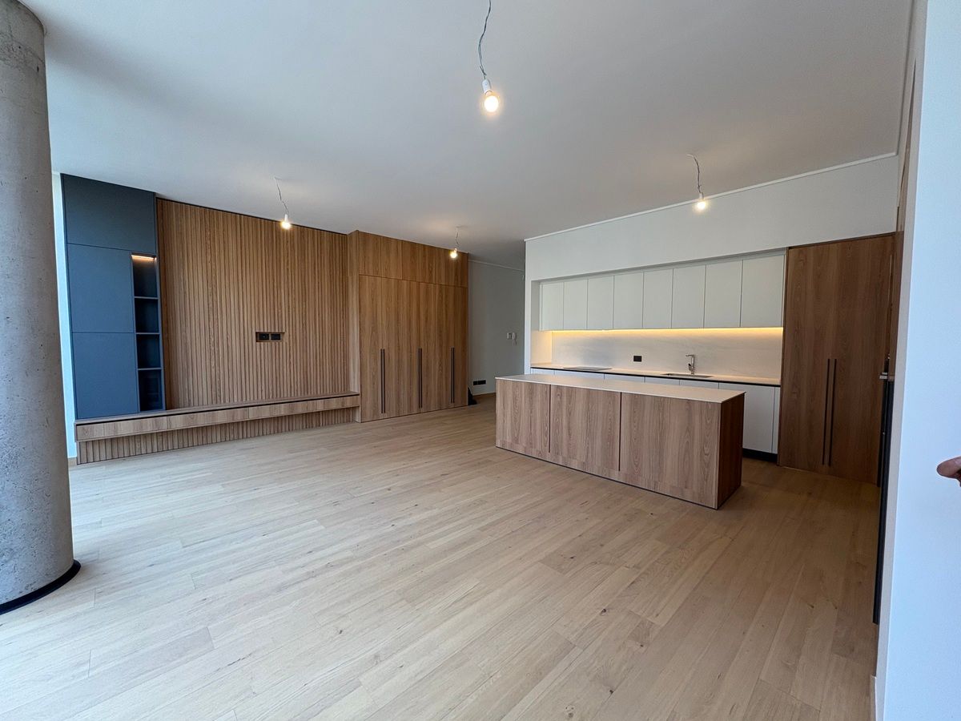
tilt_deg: -3.1
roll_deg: -0.3
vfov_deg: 85.7
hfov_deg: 102.1
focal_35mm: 14
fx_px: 389
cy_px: 360
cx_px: 480
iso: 160
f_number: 2.2
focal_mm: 2.22
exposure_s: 1/99
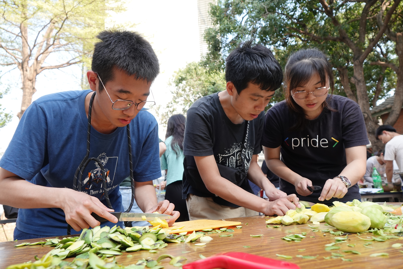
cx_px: 202
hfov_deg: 73.7
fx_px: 269
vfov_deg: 53.1
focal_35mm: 24
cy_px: 134
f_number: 2.5
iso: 100
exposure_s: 1/250
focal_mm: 8.8
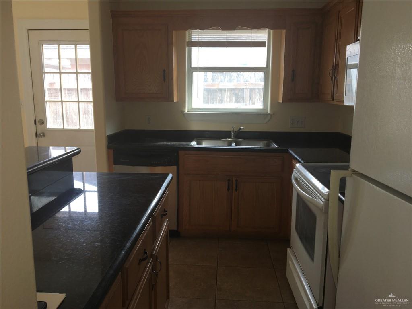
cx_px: 206
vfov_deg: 48.2
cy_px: 154
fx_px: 345
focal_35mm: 29
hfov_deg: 61.7
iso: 25
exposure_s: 1/50
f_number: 2.2
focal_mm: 4.15
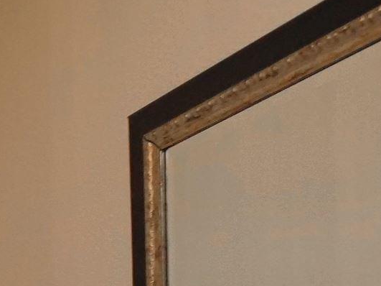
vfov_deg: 15.1
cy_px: 556
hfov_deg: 16.0
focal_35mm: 81
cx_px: -464
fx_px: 891
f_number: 3.5
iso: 800
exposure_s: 1/160
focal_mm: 7
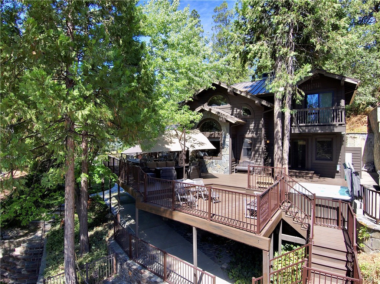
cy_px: 142
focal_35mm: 21
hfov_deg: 79.0
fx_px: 230
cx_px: 190
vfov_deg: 63.4
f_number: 2.8
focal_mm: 3.7
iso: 100
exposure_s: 1/452
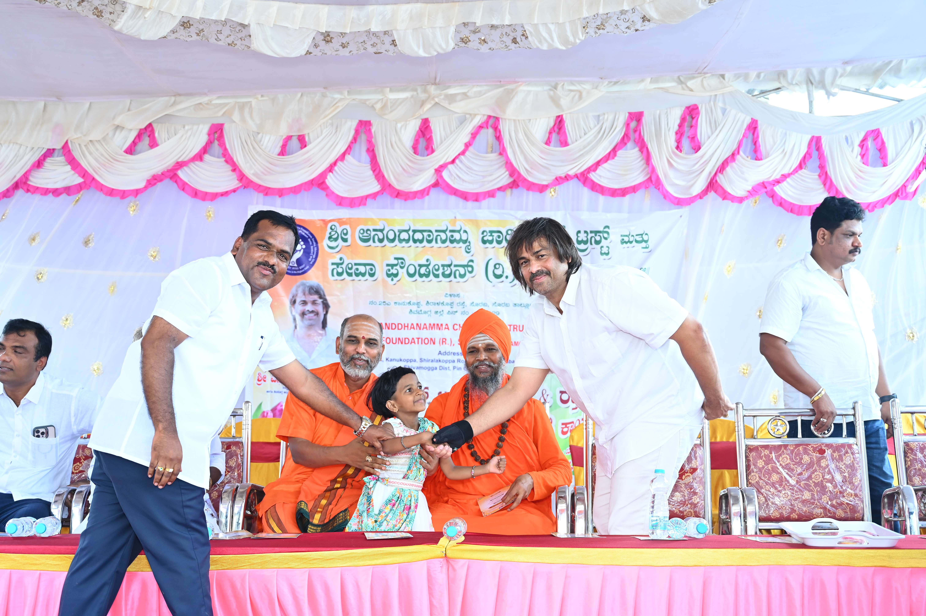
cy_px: 308
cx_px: 463
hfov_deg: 43.6
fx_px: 1157
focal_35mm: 45
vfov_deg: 29.8
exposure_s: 1/160
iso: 800
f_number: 4
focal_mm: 45
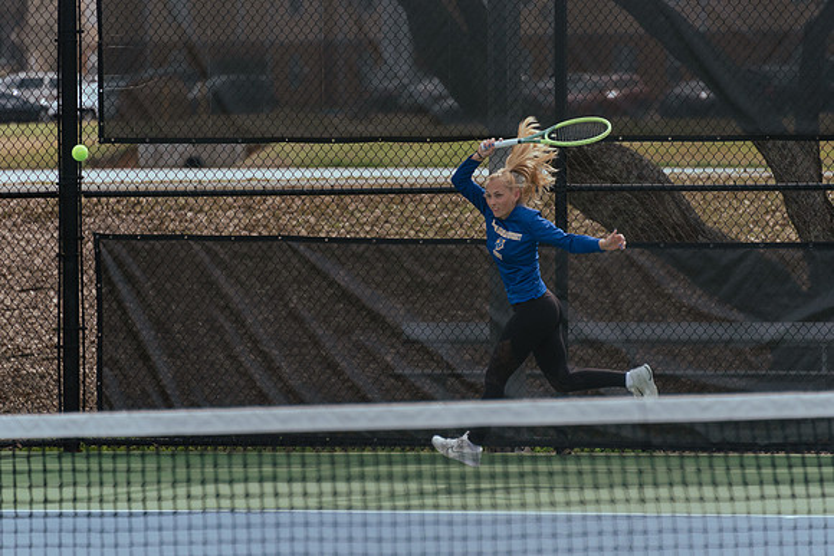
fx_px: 6085
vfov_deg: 5.2
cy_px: 278
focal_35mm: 263
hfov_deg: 7.8
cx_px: 429
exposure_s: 1/2500
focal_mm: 250
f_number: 5.6
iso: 640
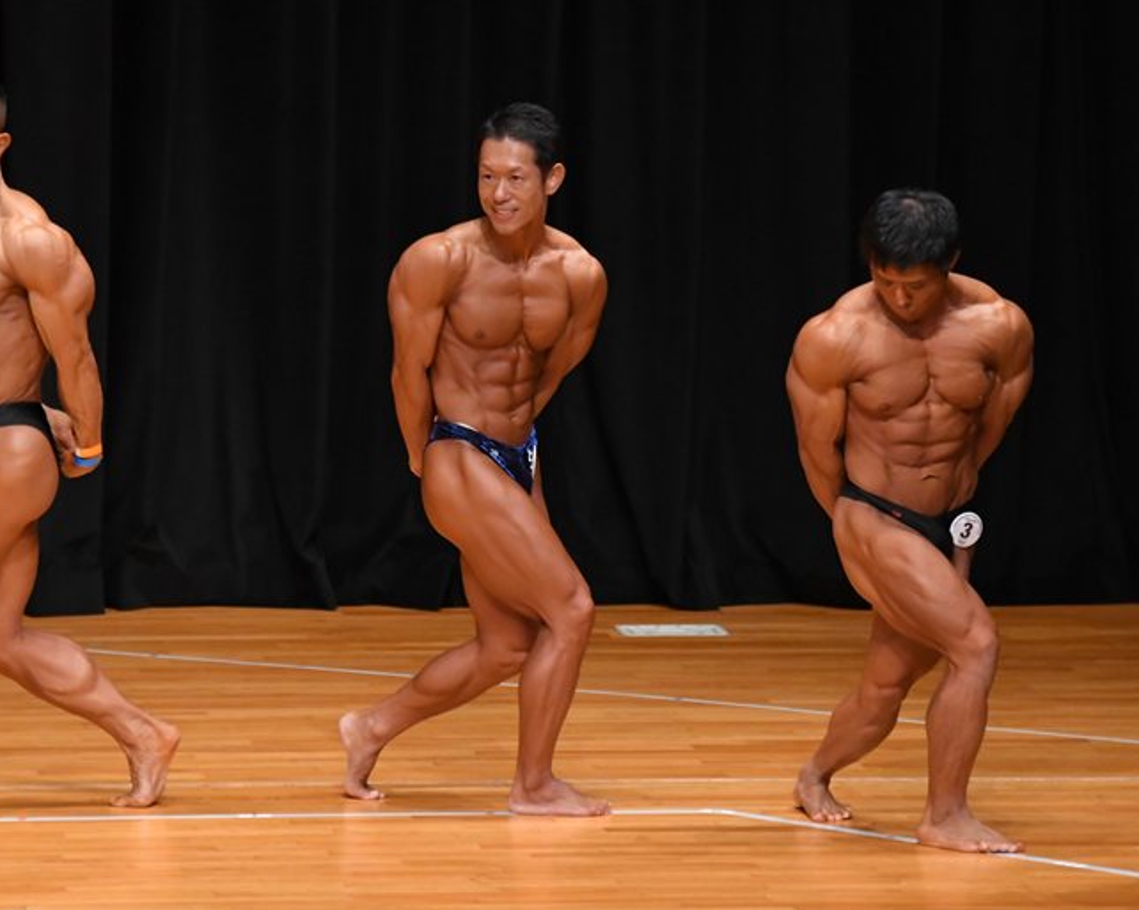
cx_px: 558
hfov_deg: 5.7
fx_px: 11456
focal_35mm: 340
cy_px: 456
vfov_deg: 4.5
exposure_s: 1/400
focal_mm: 200
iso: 4000
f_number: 5.6
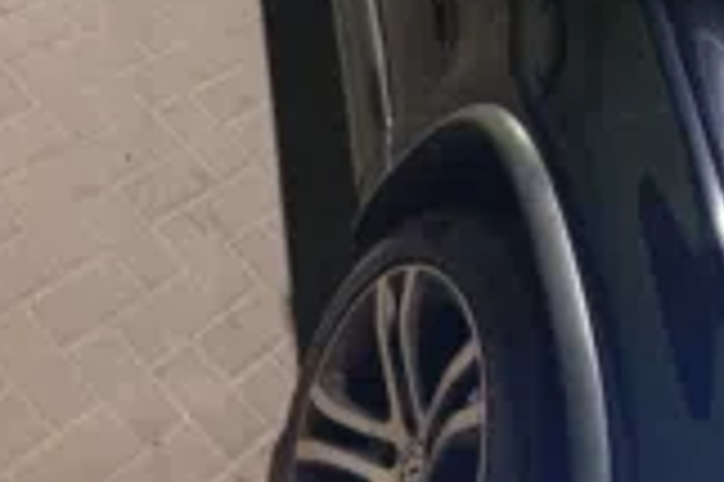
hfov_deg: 30.0
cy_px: -18
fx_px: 1346
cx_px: 432
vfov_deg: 19.6
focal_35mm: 67
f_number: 1.8
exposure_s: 1/20
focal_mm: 3.96
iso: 1745
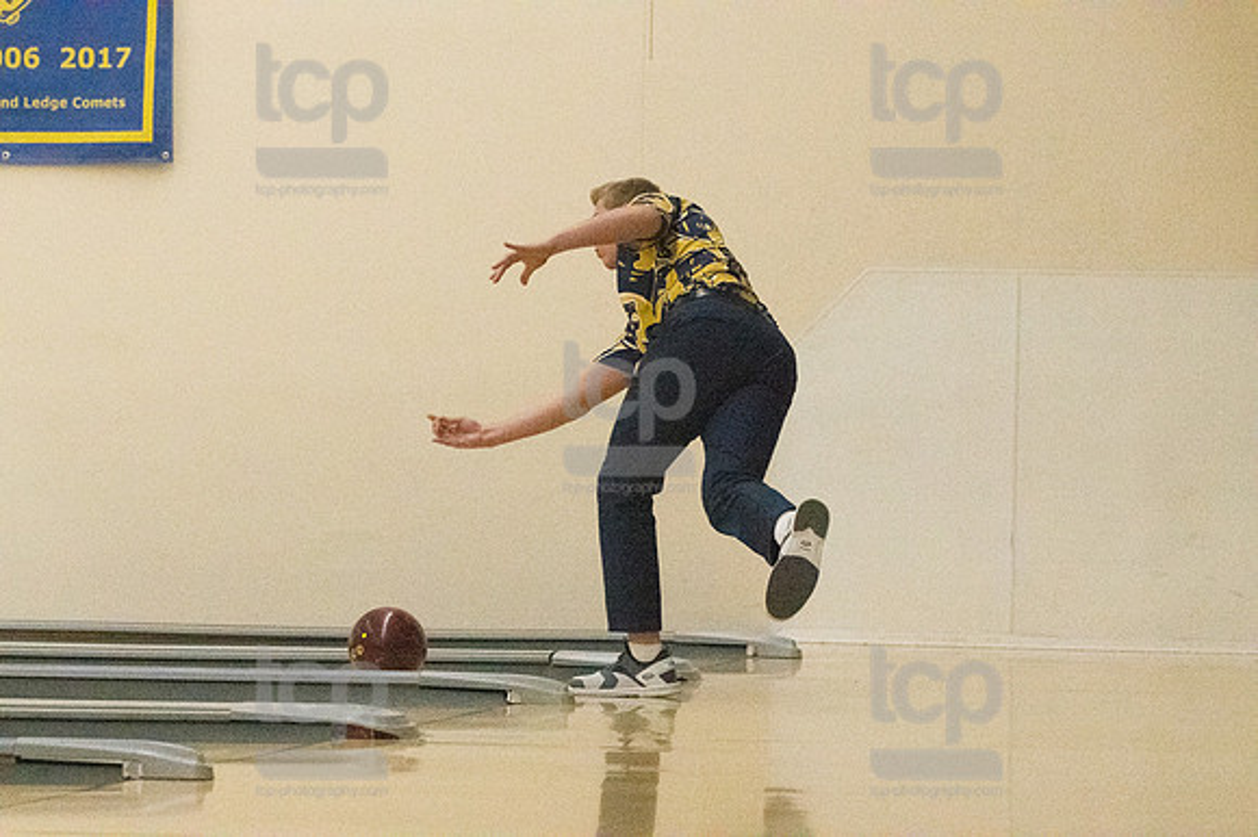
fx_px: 5762
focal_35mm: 165
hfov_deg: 12.5
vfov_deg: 8.3
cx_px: 629
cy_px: 418
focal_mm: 110
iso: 10000
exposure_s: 1/1250
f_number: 4.5
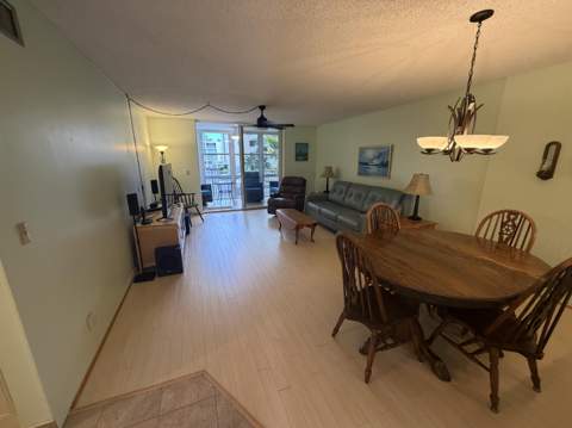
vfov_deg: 85.6
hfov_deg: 102.1
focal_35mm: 14
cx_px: 286
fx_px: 231
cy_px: 214
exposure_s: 1/60
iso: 320
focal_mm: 2.22
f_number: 2.2
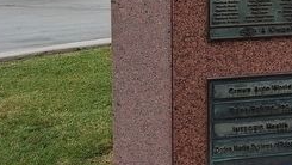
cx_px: 310
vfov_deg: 12.2
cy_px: -59
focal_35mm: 96
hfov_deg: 21.2
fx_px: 744
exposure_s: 1/245
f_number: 1.8
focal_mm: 4
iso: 25
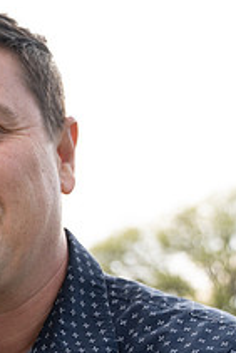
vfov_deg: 22.5
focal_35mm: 88
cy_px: 317
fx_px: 864
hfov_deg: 13.9
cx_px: -181
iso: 125
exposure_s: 1/125
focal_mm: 32
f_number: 3.5
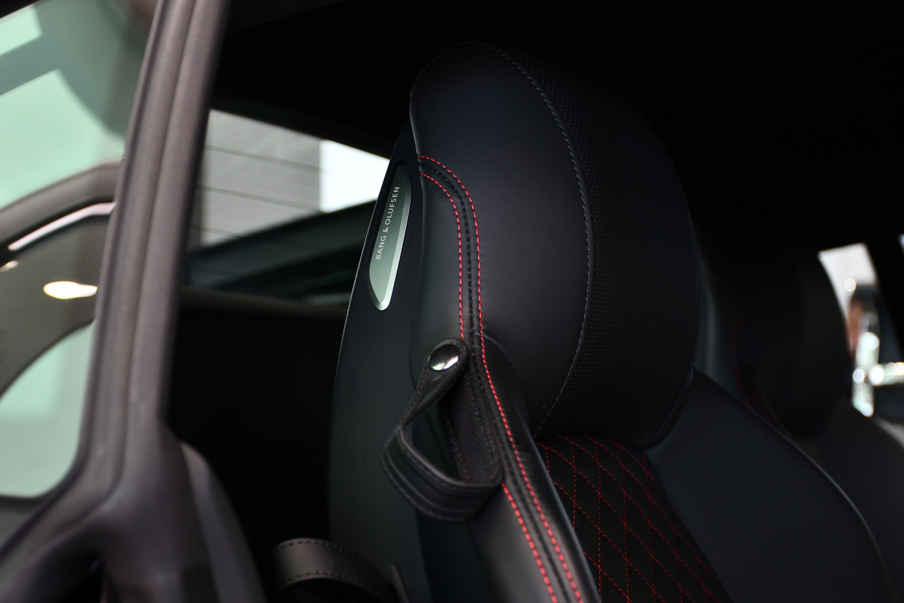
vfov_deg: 18.9
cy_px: 302
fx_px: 1808
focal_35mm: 72
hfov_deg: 28.1
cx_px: 452
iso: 200
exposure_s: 1/50
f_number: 4.5
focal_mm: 48
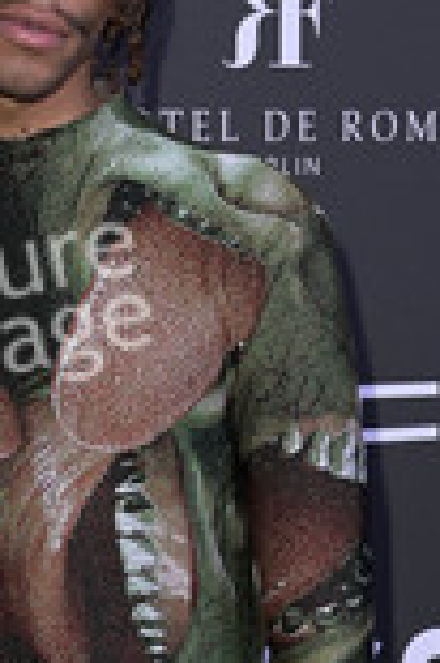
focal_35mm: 150
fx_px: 2756
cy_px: 539
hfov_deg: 9.1
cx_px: 56
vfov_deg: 13.6
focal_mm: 58
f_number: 5.6
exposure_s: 1/250
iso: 1000
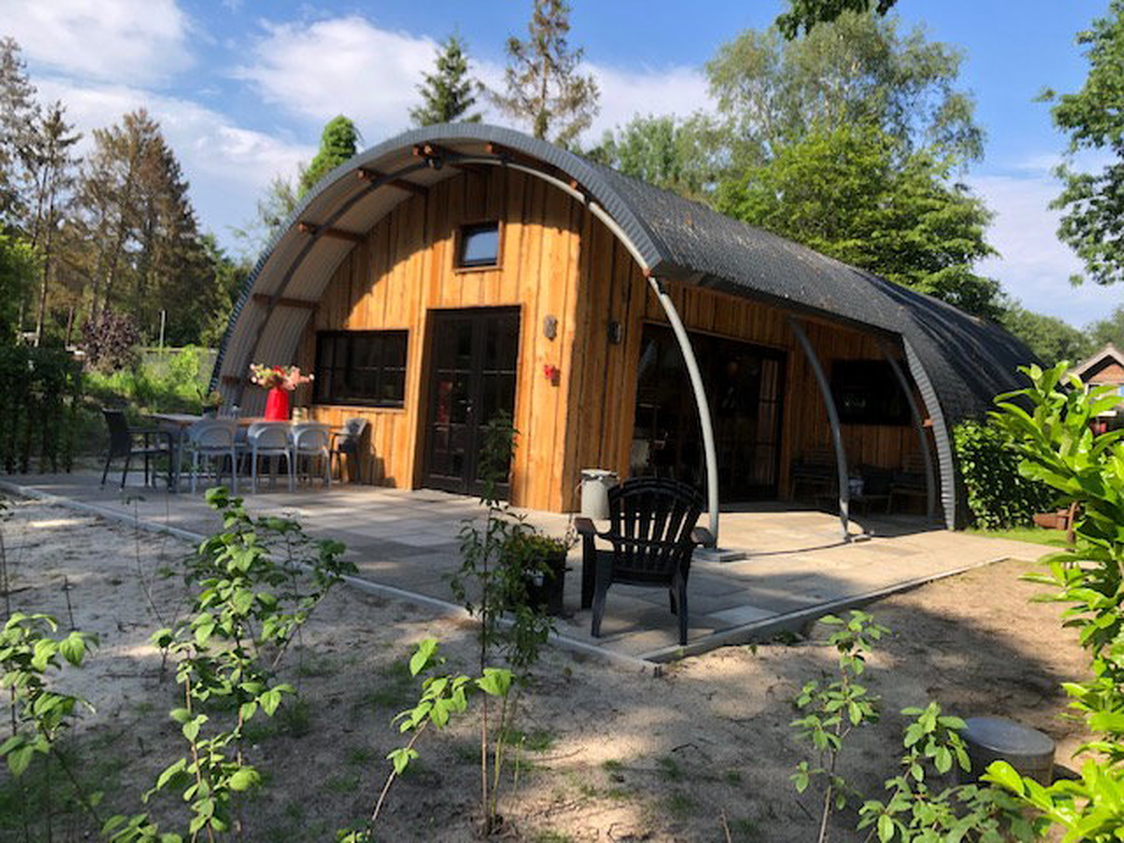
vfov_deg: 49.7
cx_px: 562
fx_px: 909
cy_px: 422
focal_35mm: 28
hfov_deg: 63.4
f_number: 1.8
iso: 20
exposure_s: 1/952
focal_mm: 3.99
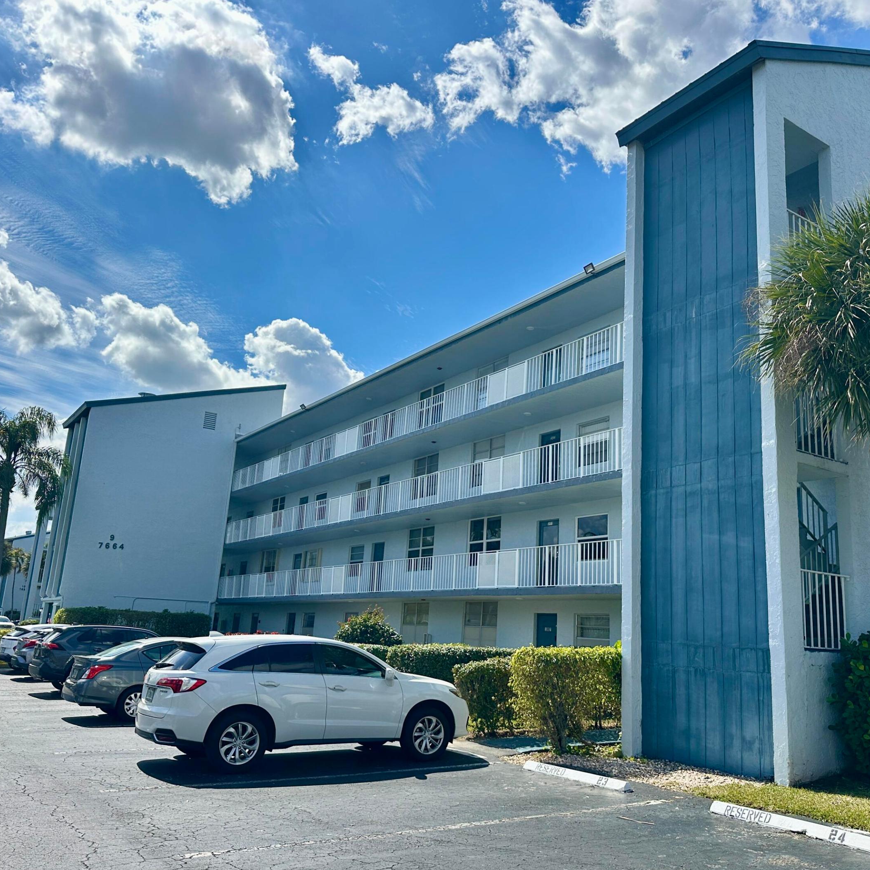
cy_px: 439
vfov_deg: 55.6
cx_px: 479
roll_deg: -3.1
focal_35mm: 29
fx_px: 825
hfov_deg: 55.5
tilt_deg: +12.7
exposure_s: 1/8197
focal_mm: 6.86
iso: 80
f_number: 1.78
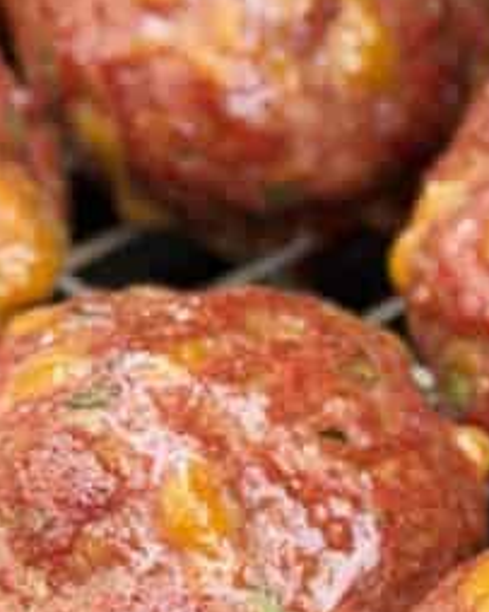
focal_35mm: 189
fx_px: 3421
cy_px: 412
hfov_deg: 8.1
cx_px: 670
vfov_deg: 10.2
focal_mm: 6.76
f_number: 1.78
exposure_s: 1/165
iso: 50
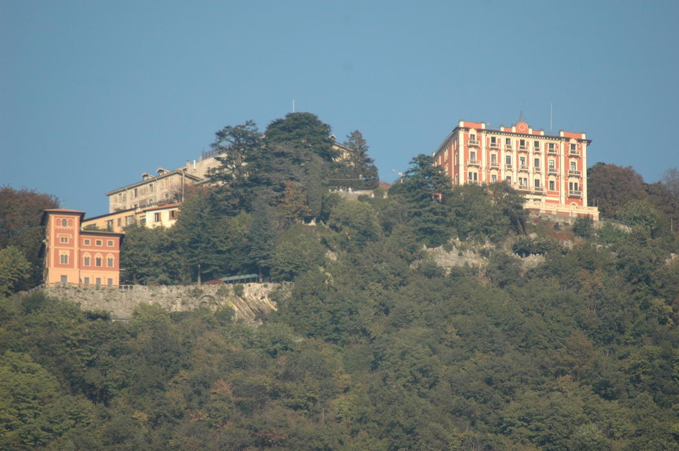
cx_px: 340
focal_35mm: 375
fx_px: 7064
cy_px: 226
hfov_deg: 5.5
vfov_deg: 3.7
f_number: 5.3
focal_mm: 250
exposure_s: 1/1500
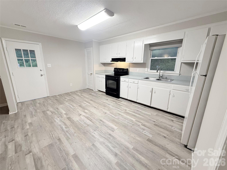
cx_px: 114
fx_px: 92
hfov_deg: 102.1
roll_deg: -0.7
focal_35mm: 14
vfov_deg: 85.7
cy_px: 85
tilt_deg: -11.9
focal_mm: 2.22
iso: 200
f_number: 2.2
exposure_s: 1/60
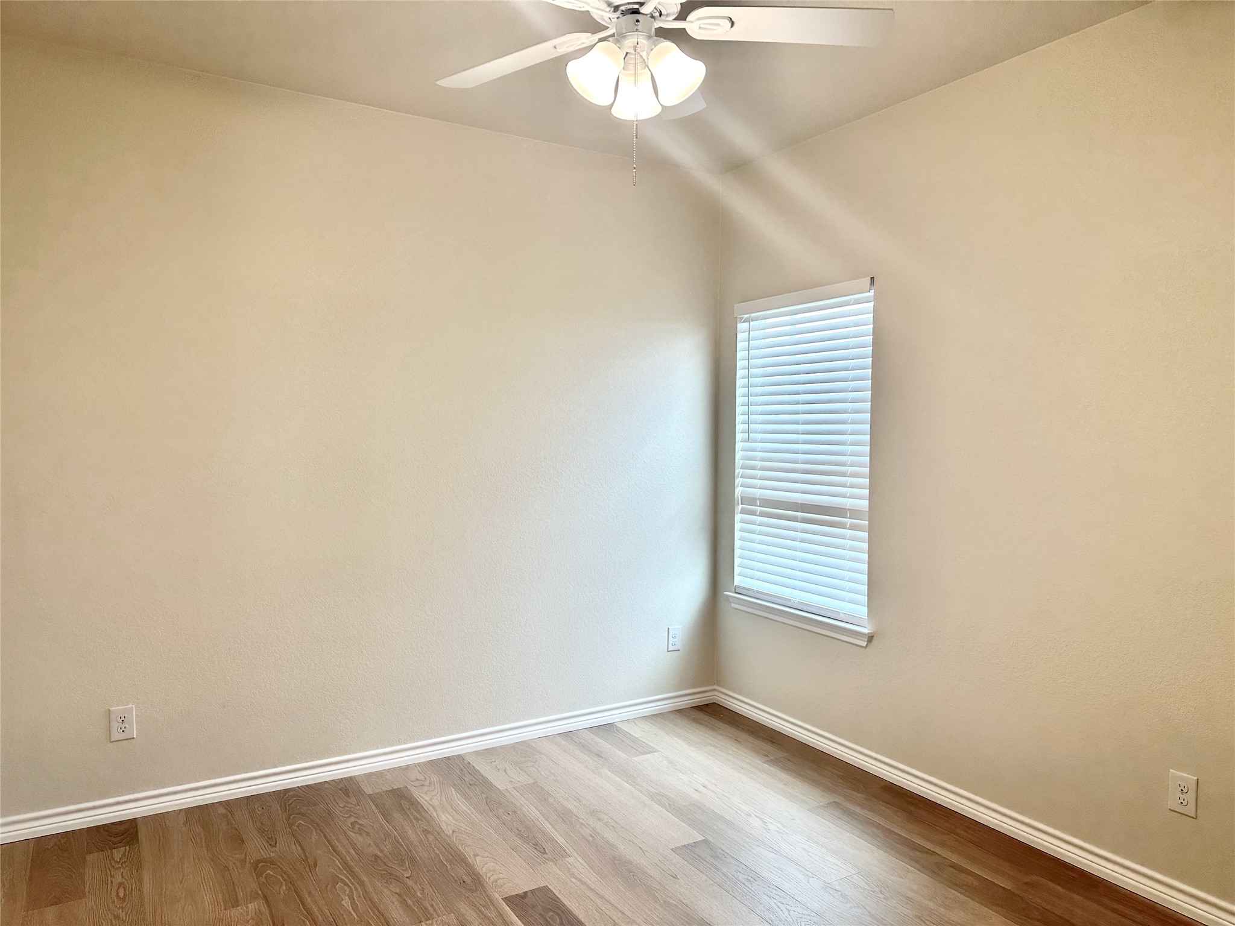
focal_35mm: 24
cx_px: 618
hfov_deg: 71.6
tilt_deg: -1.4
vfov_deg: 56.8
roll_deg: -0.2
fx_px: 856
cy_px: 463
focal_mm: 6.86
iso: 80
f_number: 1.78
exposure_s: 1/120
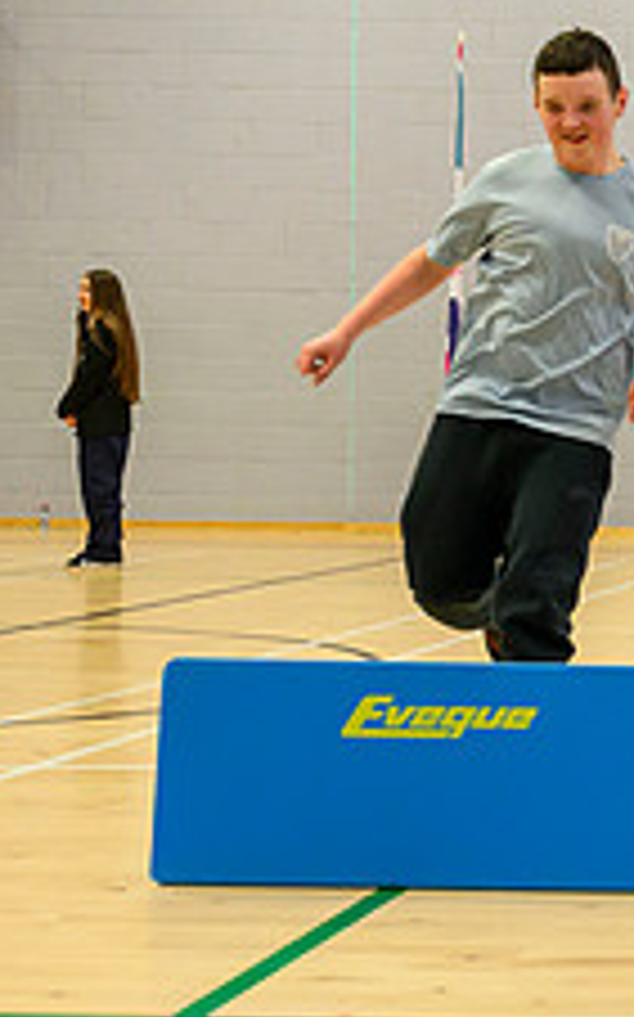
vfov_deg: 22.3
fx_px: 2574
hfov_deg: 12.6
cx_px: 1202
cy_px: 440
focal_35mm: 93
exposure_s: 1/400
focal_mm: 29.5
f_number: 3.5
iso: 2500
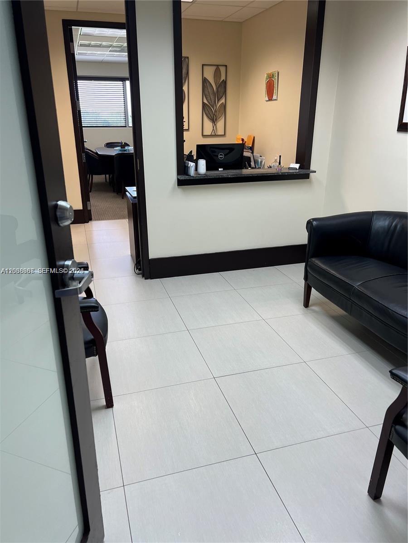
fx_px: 409
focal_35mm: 26
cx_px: 204
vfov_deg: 67.3
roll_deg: -1.9
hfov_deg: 53.1
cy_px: 272
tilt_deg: -18.2
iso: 80
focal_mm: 5.7
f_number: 1.5
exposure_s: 1/120
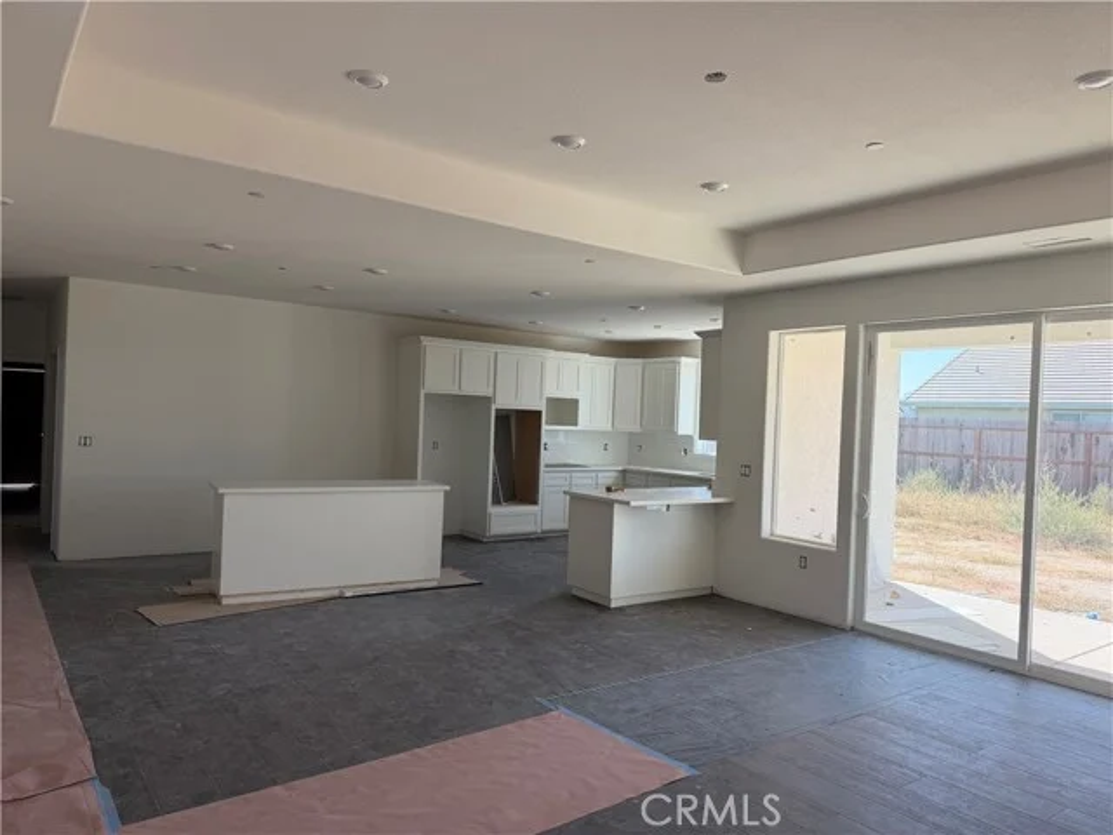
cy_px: 418
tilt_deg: -0.6
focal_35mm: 24
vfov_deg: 56.8
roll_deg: -2.3
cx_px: 556
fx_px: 772
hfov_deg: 71.6
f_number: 1.78
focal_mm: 6.76
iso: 100
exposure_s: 1/412
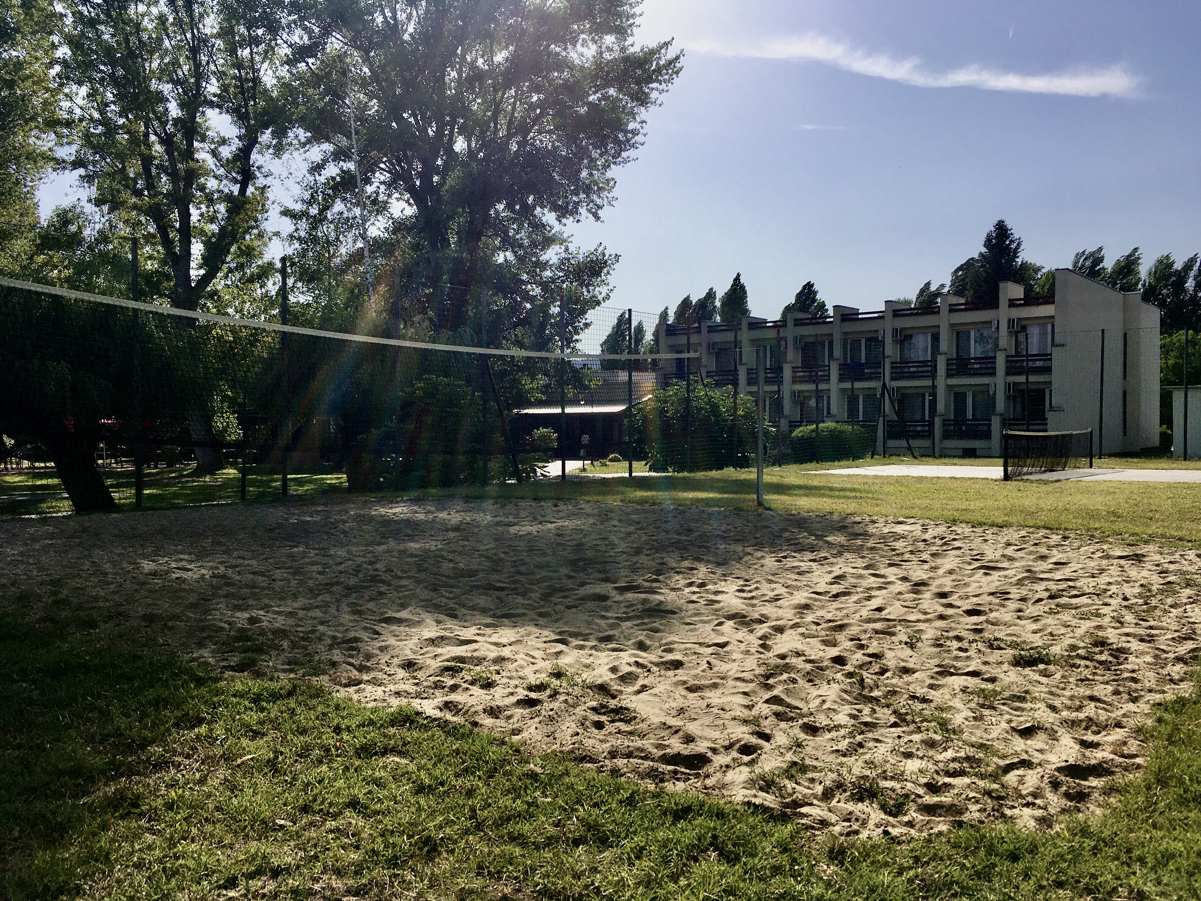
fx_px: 1006
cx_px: 600
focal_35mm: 29
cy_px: 450
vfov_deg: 48.2
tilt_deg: -2.8
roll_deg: -0.2
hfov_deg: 61.7
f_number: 2.2
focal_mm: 4.15
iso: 25
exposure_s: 1/3497
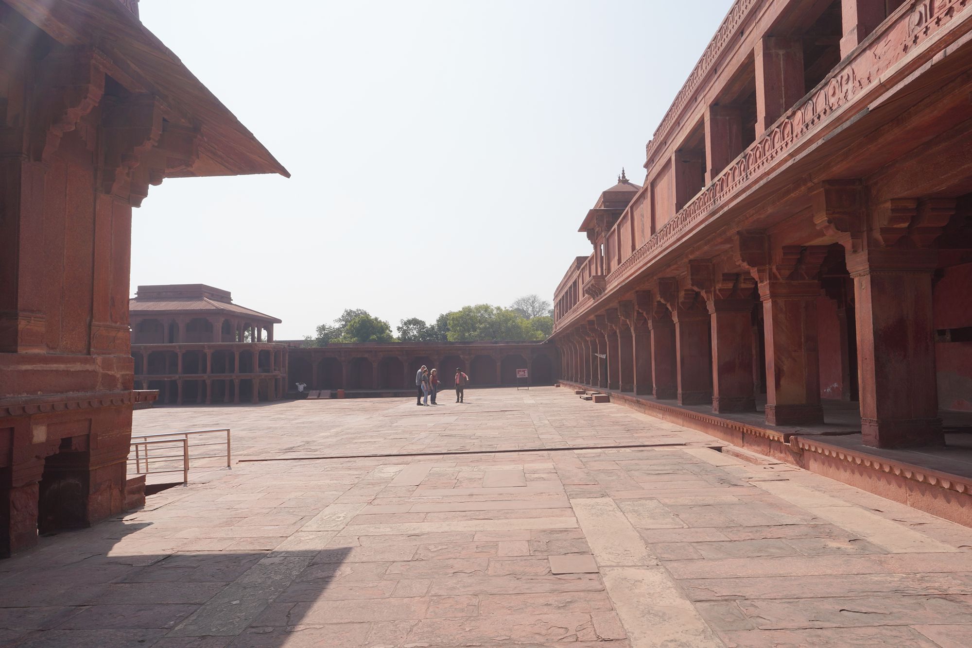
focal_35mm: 24
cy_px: 324
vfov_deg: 53.1
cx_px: 486
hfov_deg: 73.7
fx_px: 648
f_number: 18
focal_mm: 24
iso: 100
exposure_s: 1/100
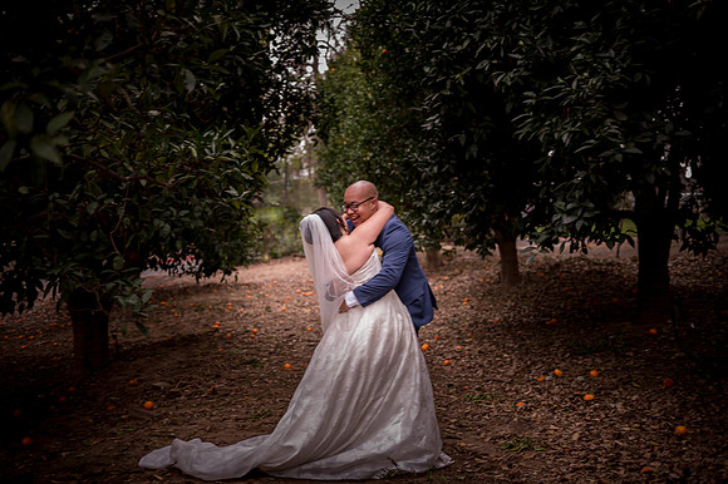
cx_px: 364
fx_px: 808
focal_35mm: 40
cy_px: 242
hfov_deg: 48.5
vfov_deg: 33.4
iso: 100
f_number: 2
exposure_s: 1/80
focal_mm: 40
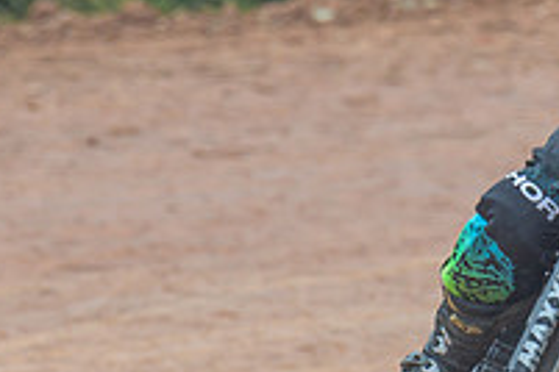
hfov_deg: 1.8
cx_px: 645
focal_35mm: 1120
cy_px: 187
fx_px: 17390
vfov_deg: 1.2
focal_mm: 200
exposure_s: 1/400
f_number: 4
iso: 200
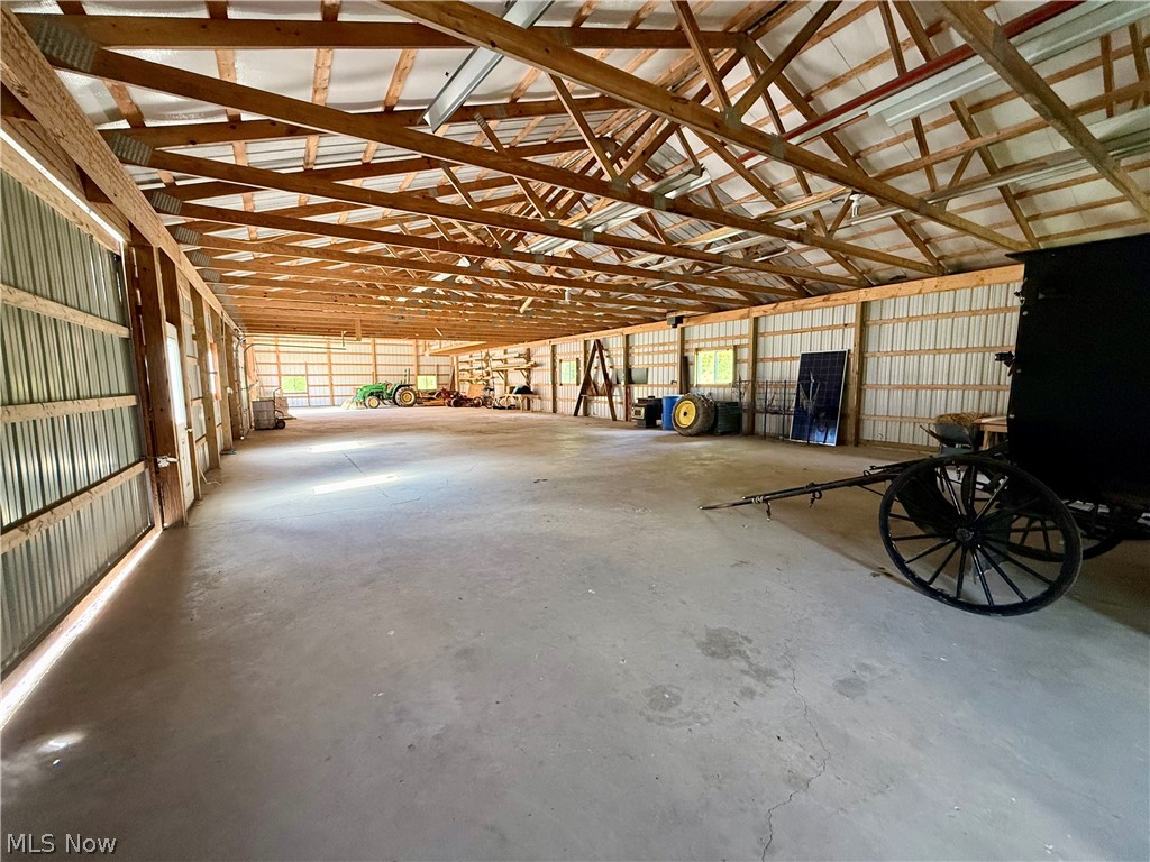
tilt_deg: -5.5
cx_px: 575
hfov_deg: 102.1
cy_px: 431
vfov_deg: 85.7
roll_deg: +0.7
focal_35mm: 14
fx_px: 465
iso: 320
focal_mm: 2.22
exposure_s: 1/67
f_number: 2.2
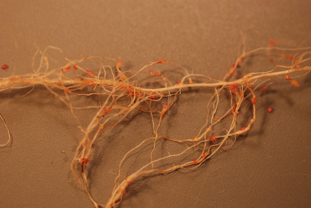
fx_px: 779
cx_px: 156
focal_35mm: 90
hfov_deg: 22.6
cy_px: 104
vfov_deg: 15.3
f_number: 3.8
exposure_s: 1/320
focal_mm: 60
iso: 400
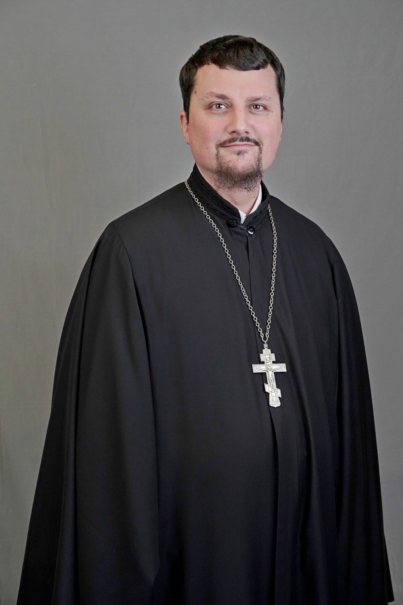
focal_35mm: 85
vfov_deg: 23.9
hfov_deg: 16.1
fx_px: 1427
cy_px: 302
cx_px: 202
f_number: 5.6
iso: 3200
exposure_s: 1/100
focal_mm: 85
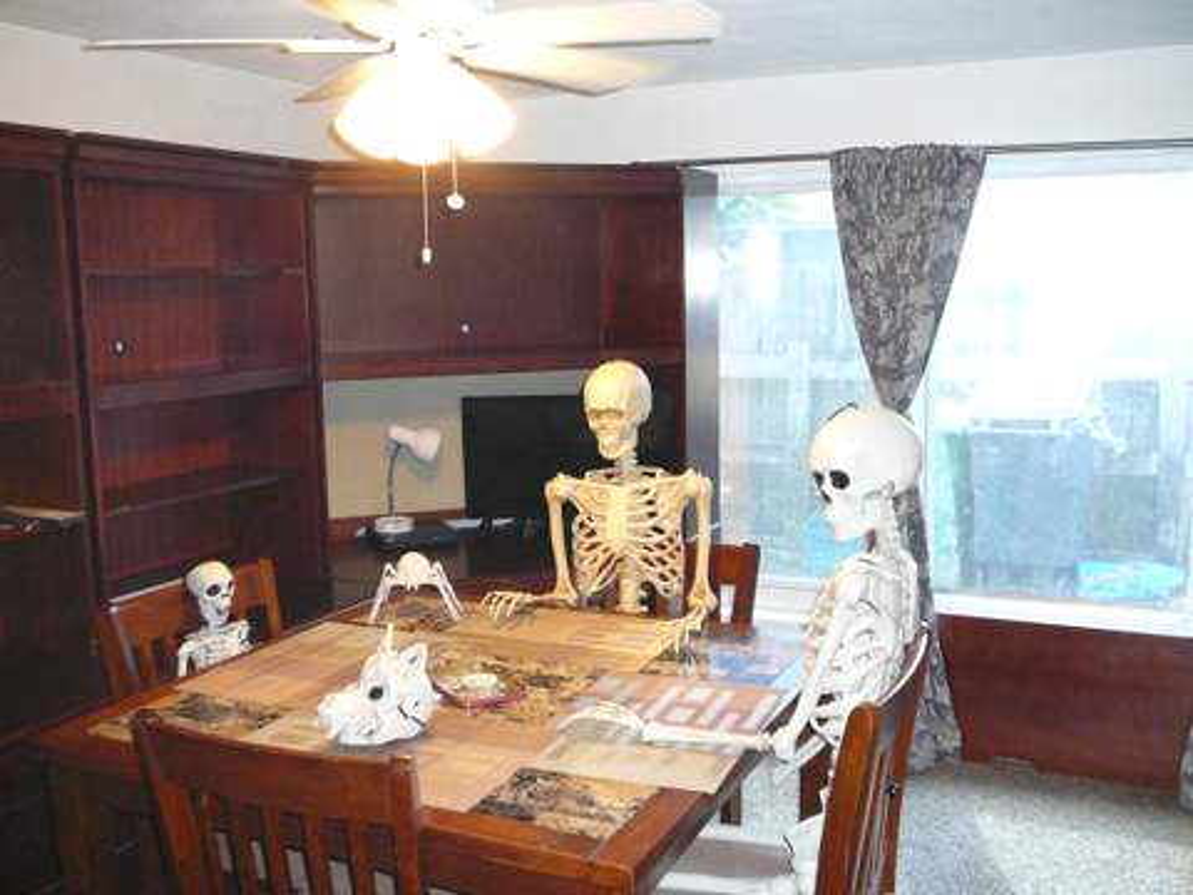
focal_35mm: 35
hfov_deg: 52.6
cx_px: 596
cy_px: 448
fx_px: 1206
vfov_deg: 40.7
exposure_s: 1/30
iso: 320
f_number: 2.8
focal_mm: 5.2
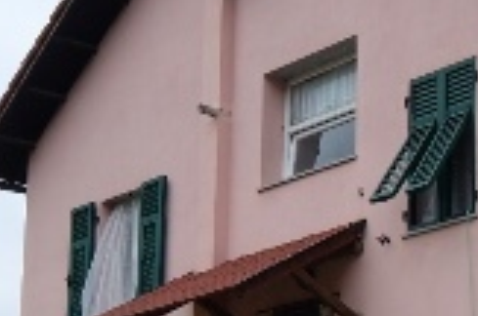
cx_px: 695
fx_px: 1617
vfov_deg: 10.9
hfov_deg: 15.6
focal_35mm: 122
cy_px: 408
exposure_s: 1/420
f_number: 8
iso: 400
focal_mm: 20.9
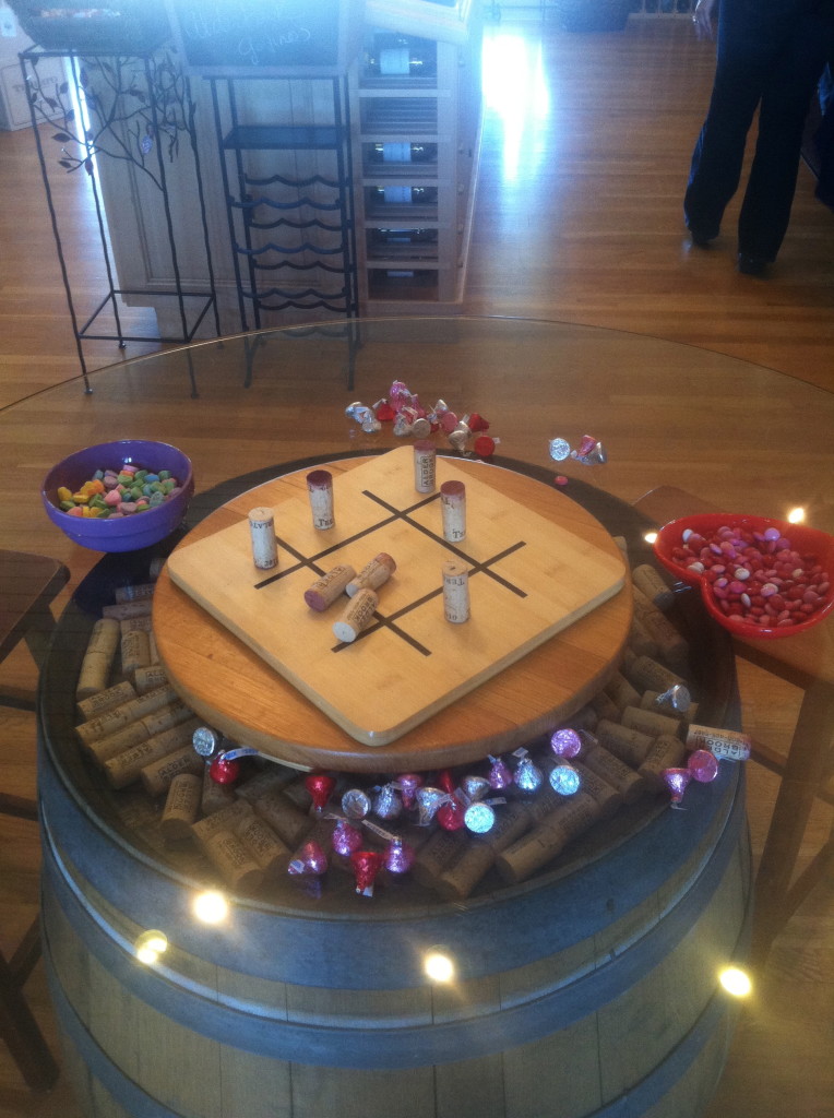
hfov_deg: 40.6
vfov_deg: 52.7
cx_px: 417
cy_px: 559
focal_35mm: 35
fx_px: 1128
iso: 125
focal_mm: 3.85
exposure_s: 1/15
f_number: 2.8
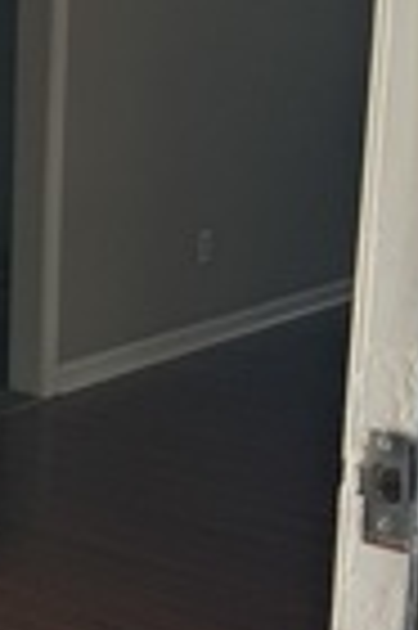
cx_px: -308
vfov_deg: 22.9
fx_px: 1554
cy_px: 310
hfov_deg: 13.8
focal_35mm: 89
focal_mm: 6.76
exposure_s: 1/412
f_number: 1.78
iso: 80
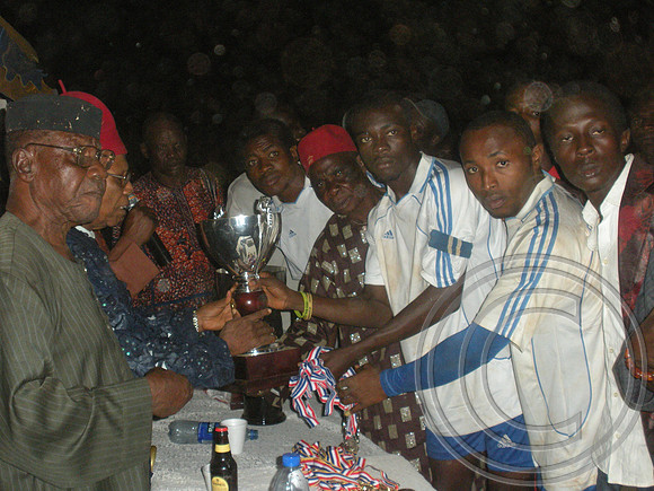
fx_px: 831
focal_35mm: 44
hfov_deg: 42.9
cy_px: 246
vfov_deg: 32.9
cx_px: 327
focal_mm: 7.7
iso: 352
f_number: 4
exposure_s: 1/60
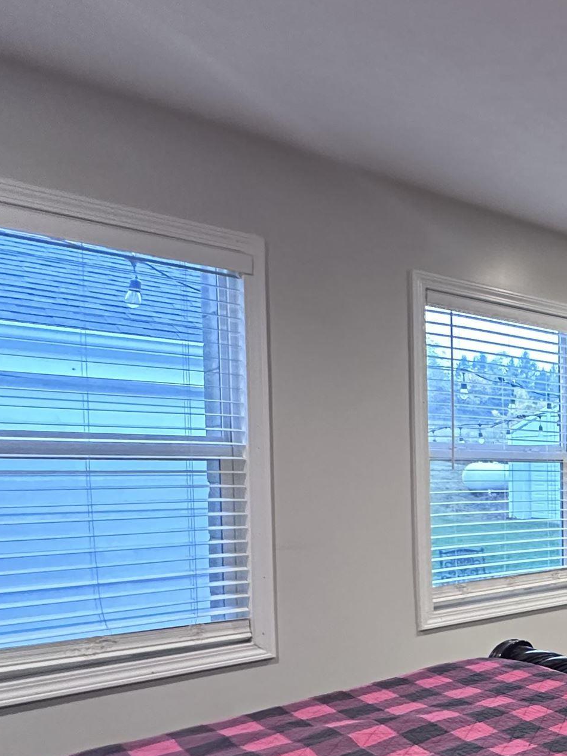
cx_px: 777
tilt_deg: -2.3
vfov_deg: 52.9
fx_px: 742
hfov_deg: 30.5
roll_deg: -0.3
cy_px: 504
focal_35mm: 34
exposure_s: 1/60
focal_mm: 2.22
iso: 1000
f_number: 2.2
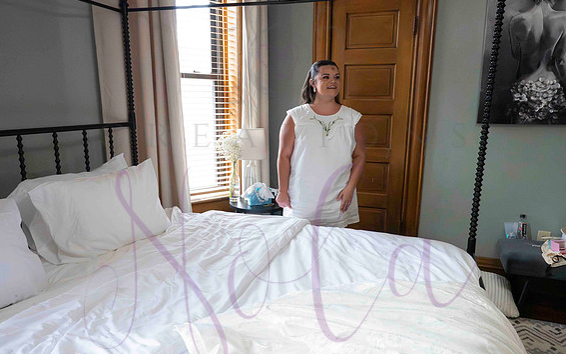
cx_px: 291
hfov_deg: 70.4
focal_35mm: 26
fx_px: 401
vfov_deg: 47.5
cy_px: 188
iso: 40000
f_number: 14
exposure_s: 1/400
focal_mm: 24
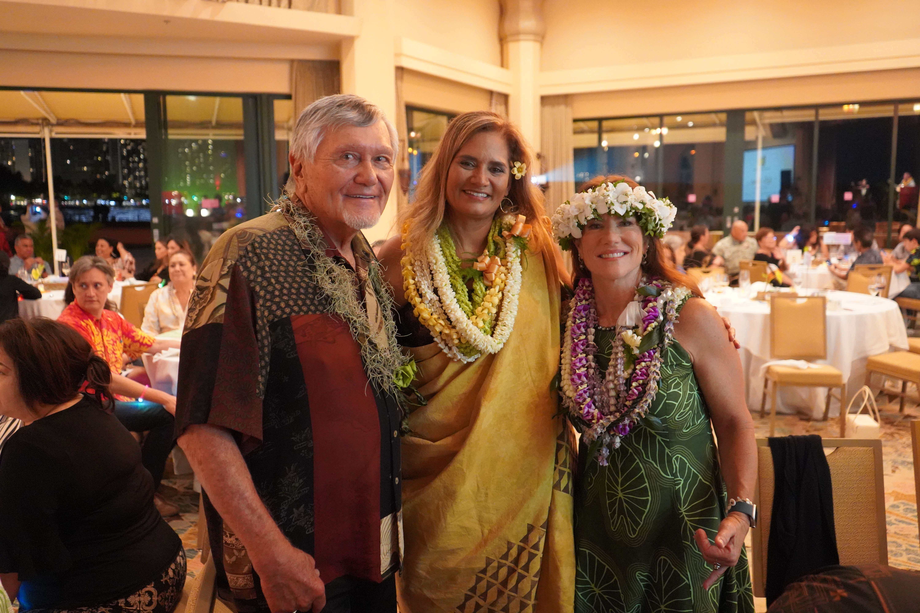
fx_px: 792
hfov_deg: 60.3
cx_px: 460
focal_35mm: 31
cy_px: 306
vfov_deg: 42.3
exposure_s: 1/80
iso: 12800
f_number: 3.5
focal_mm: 31
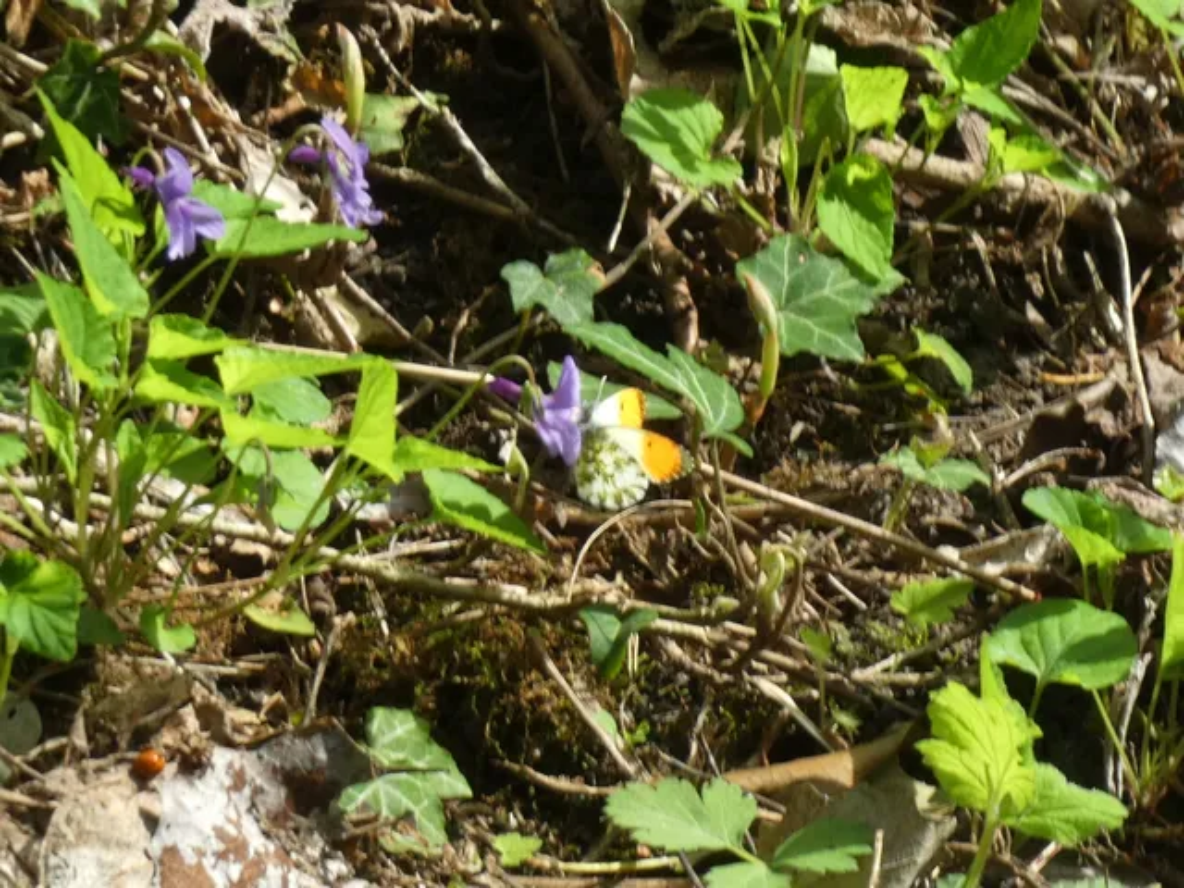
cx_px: 592
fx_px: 11253
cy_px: 444
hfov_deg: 6.0
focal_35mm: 329
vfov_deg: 4.5
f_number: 5.6
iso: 125
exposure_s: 1/80
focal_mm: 58.9
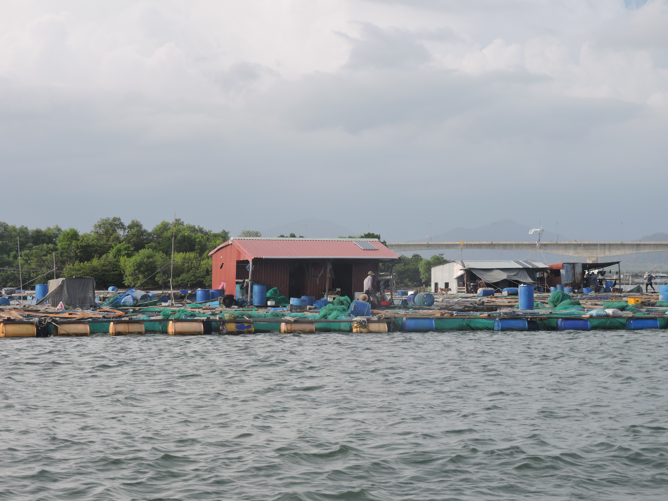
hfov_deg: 17.1
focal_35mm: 115
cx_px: 334
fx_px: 2219
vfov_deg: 12.9
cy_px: 250
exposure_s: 1/400
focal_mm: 20.6
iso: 100
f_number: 5
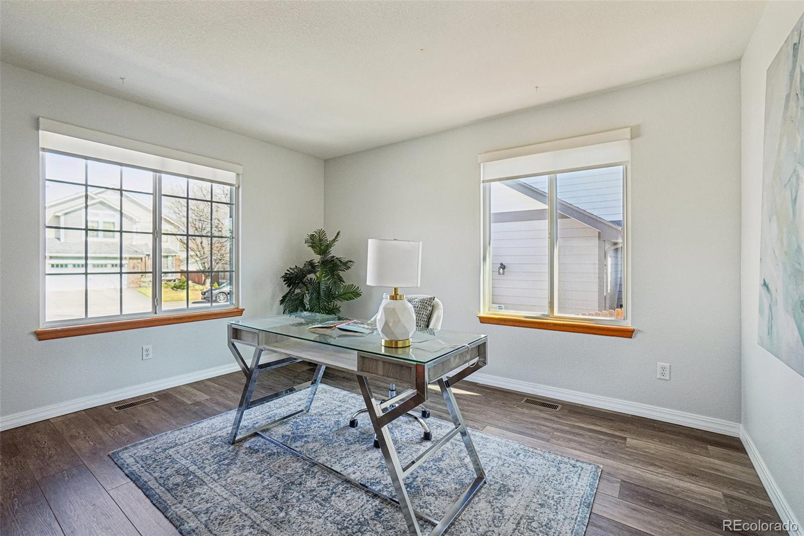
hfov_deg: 100.4
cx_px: 402
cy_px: 268
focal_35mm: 15
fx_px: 335
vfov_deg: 77.3
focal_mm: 10
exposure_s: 1/40
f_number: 8
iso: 400
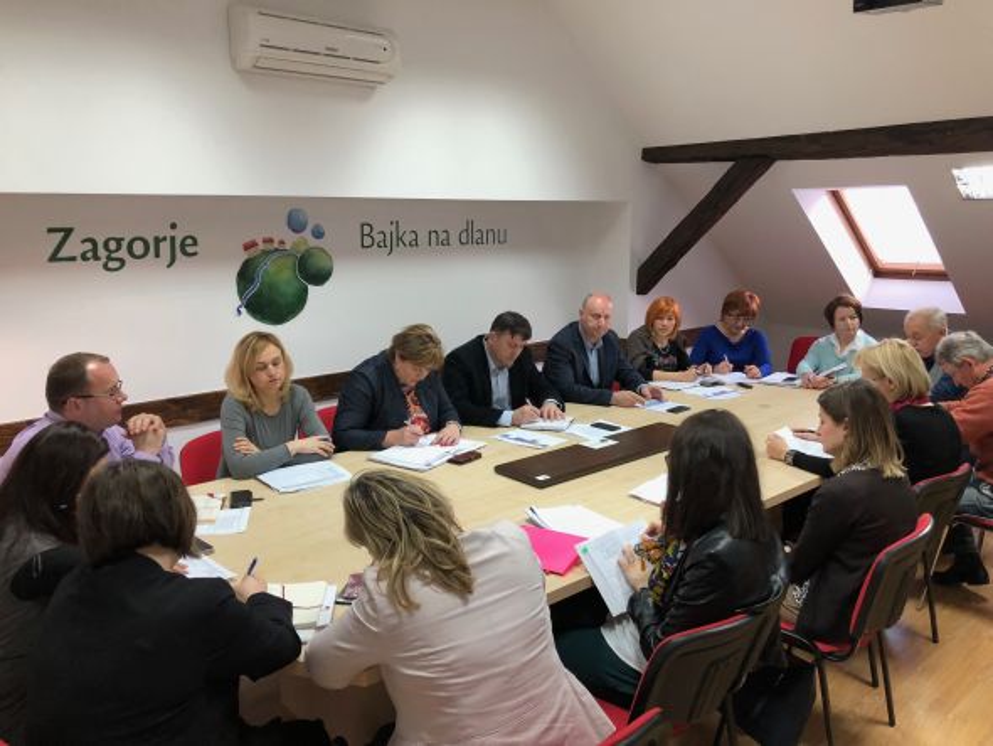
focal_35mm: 28
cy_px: 373
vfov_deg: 49.8
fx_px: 804
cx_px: 496
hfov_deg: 63.4
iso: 40
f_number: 1.8
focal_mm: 3.99
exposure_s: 1/25
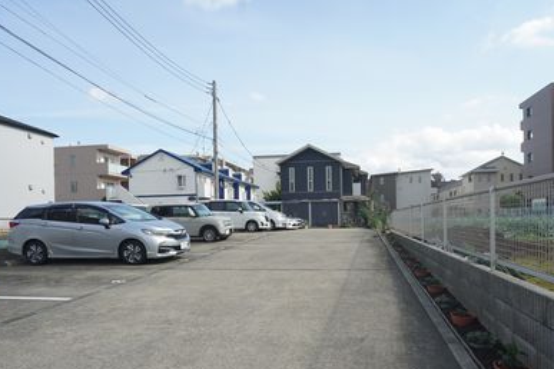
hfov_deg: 60.0
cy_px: 227
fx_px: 477
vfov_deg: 42.1
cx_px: 319
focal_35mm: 31
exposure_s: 1/100
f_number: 9
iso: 100
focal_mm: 16
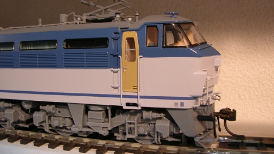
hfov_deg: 51.6
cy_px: 69
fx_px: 283
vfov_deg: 30.4
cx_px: 134
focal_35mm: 39
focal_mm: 5.8
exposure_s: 1/22.4
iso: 50
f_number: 2.8
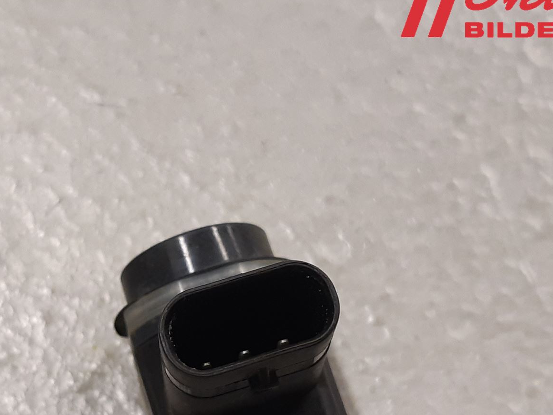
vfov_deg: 30.8
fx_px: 735
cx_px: 205
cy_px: 324
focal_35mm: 46
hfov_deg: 40.9
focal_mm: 3.93
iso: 160
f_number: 1.7
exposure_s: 1/50
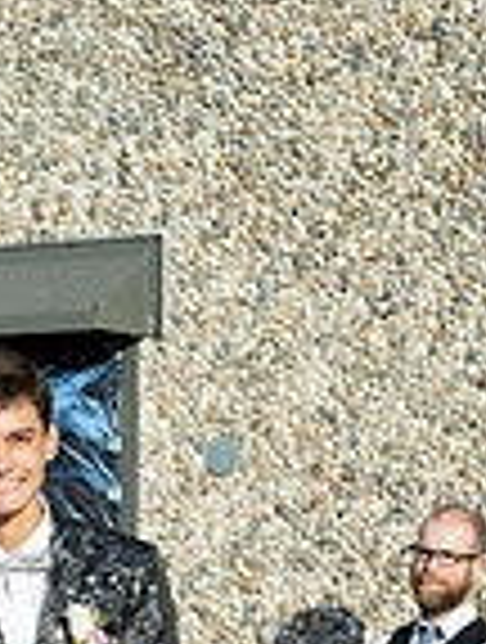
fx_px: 3038
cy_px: 968
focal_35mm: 163
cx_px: -117
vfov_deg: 11.6
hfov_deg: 9.0
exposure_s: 1/2500
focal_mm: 54
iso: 400
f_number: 5.6
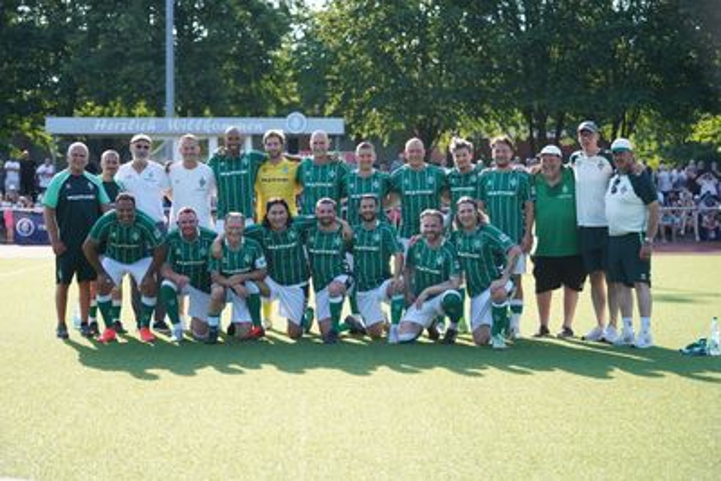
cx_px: 360
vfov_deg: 19.5
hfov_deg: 28.8
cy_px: 240
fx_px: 1402
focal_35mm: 70
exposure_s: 1/4000
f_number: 2.8
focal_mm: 70
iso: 1000
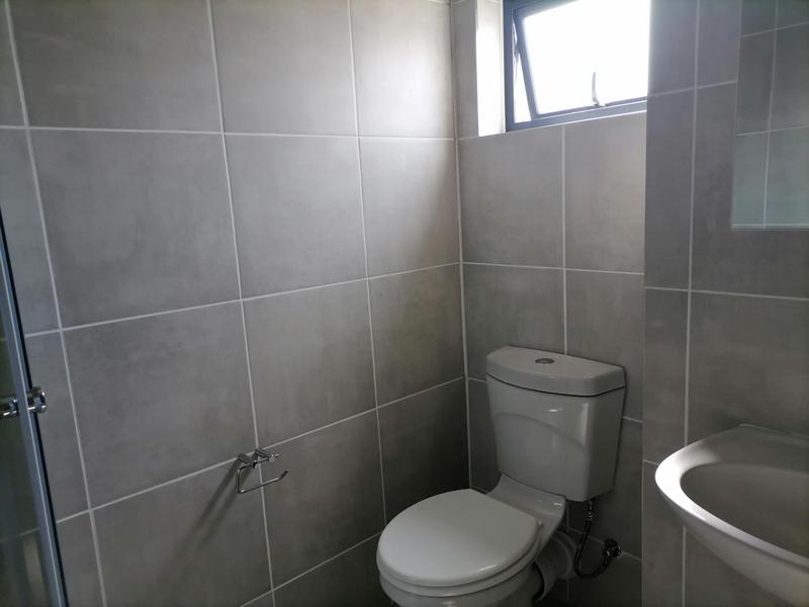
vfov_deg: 53.1
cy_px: 304
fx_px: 608
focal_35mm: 26
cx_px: 404
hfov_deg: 67.3
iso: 125
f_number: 1.8
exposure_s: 1/120
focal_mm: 5.4
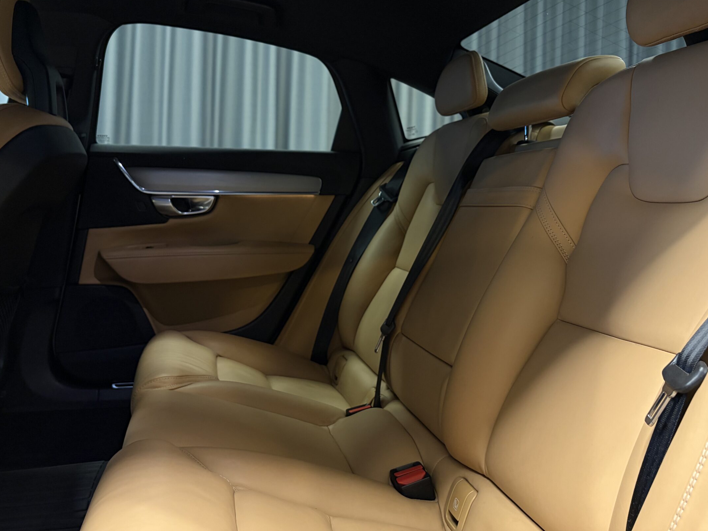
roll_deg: -1.9
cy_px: 217
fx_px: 634
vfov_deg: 45.2
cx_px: 351
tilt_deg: -0.1
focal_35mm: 31
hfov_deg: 58.4
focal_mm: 5.96
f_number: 1.6
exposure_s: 1/50
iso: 200
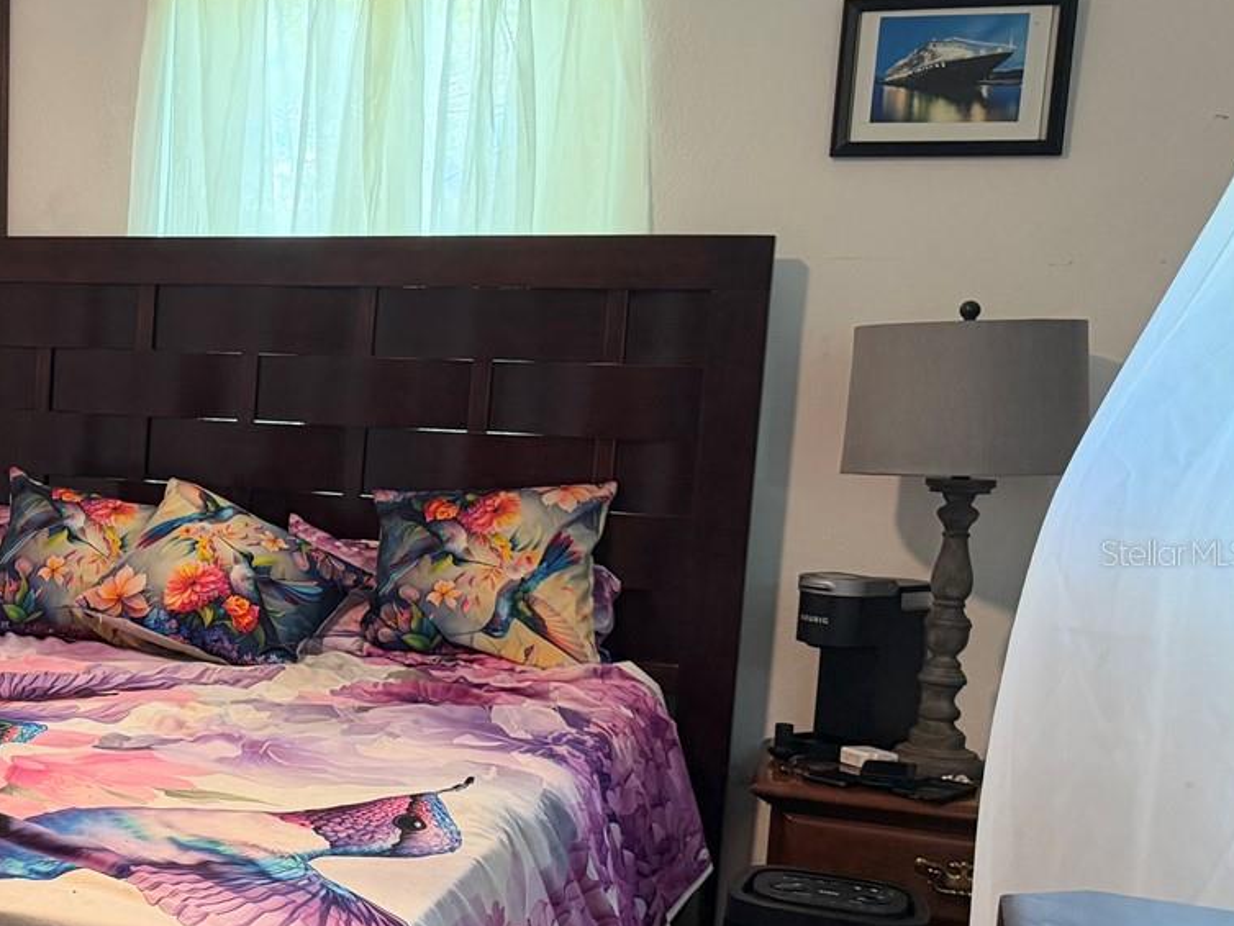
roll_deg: -2.3
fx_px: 1818
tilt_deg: -5.8
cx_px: -56
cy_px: 552
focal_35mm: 51
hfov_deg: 33.6
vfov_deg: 28.5
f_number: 1.78
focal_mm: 6.76
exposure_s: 1/60
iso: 320
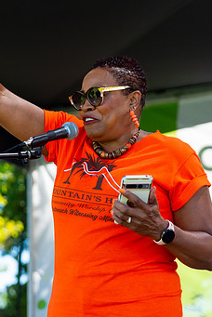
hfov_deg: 11.5
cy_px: 142
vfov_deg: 17.2
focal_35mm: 119
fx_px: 1049
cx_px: 67
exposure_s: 1/2500
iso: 160
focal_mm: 70
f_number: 2.8
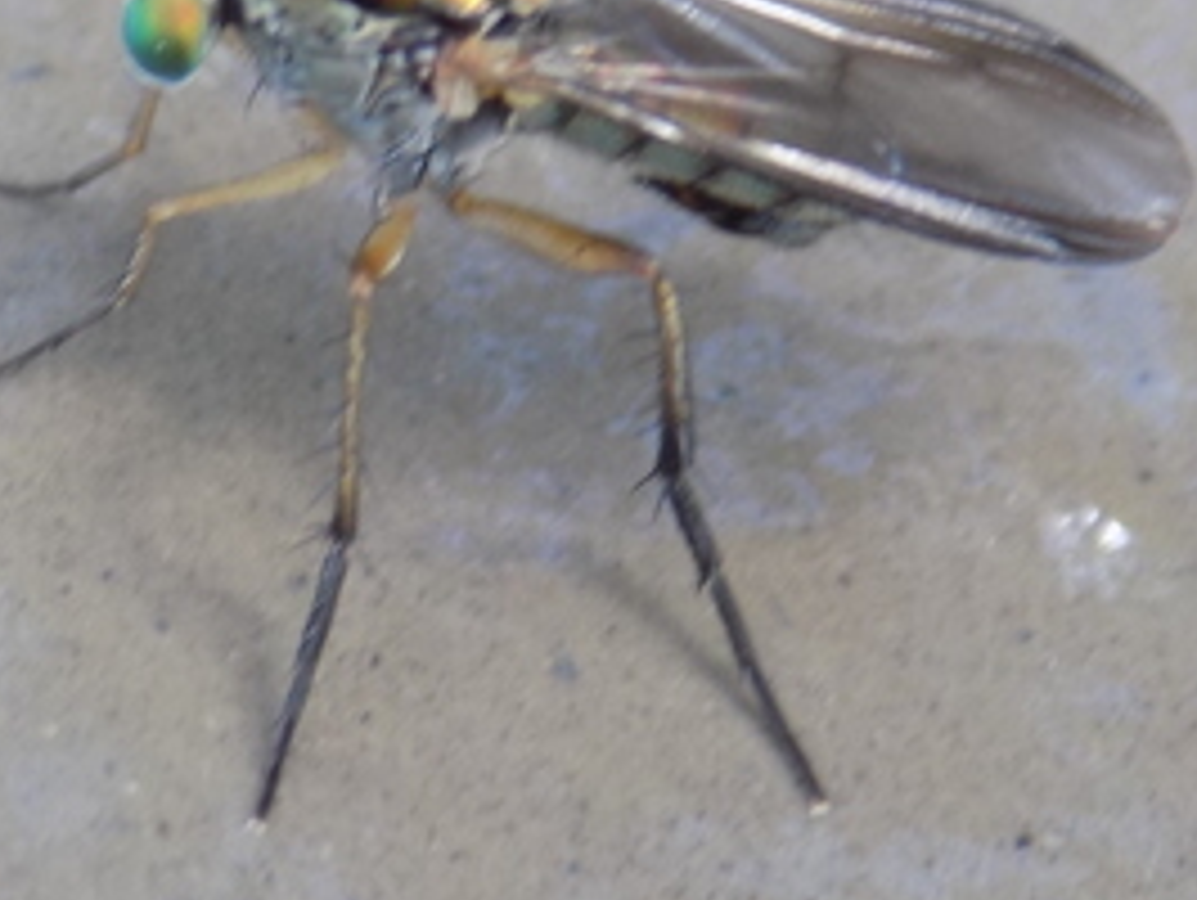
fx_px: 13083
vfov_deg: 3.9
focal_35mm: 378
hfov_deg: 5.2
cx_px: 344
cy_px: 18
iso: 80
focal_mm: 20.9
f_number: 4.8
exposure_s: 1/40
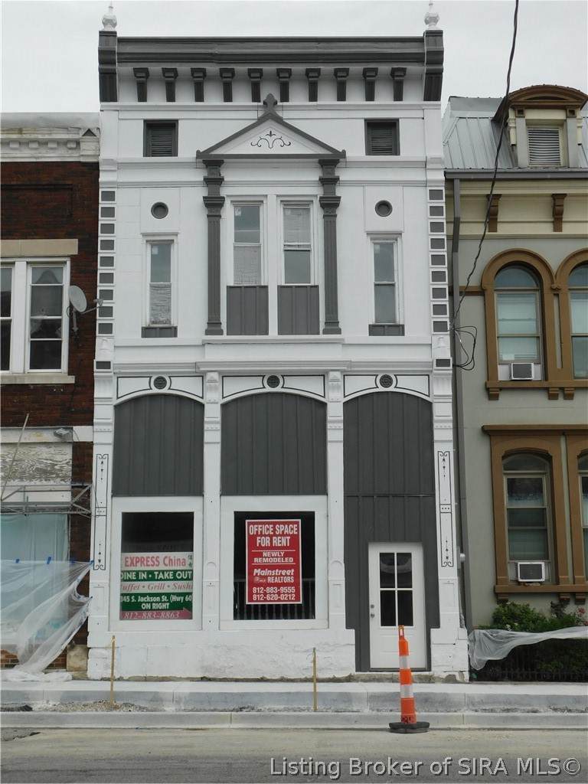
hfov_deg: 28.6
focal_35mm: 51
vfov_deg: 37.5
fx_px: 1155
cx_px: 294
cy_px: 392
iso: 125
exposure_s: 1/1000
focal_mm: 9
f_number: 3.8
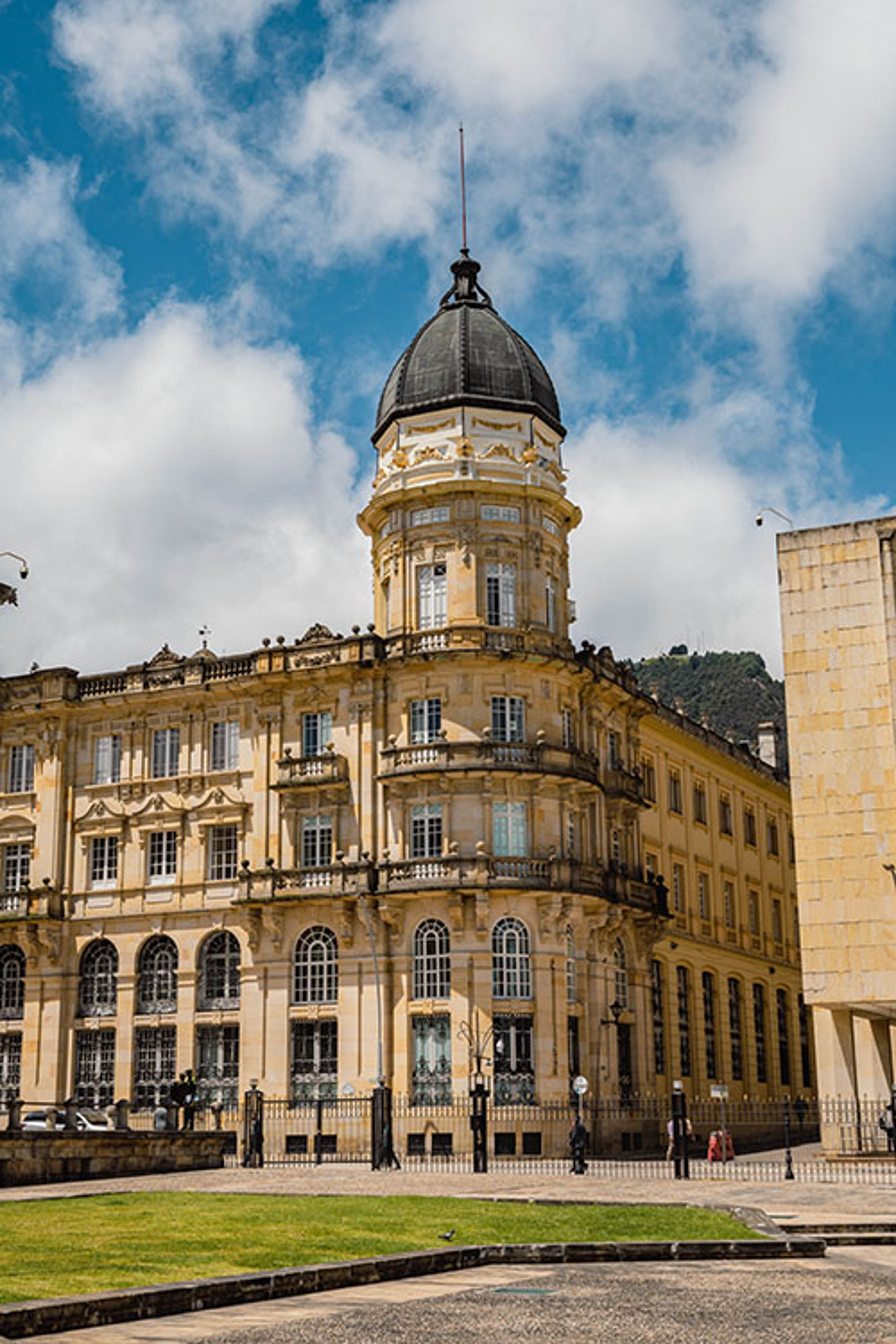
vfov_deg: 41.1
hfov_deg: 28.1
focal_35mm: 48
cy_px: 672
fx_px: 1792
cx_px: 448
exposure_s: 1/320
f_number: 10
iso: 125
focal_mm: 32
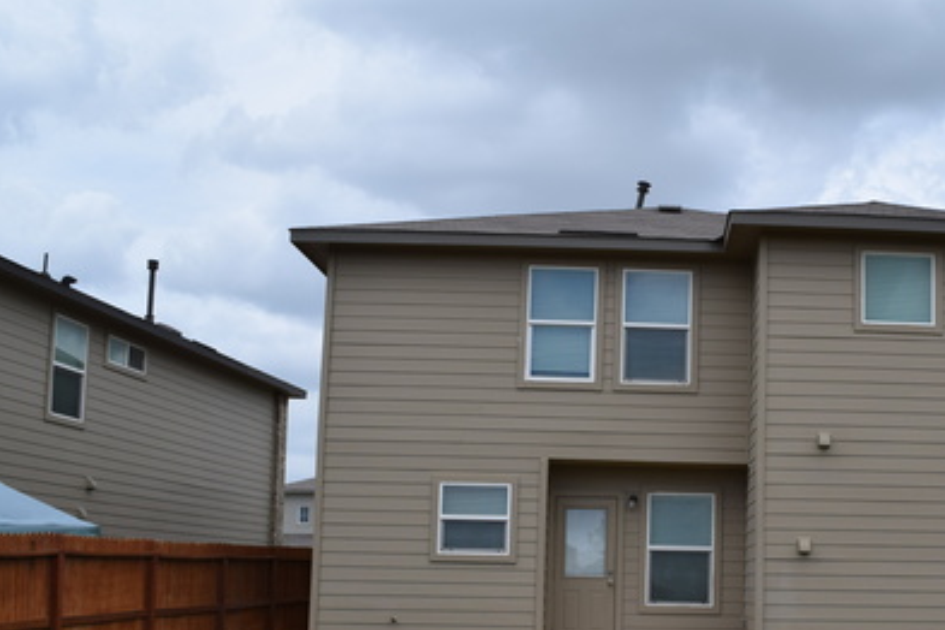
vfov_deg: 29.9
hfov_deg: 43.1
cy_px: 487
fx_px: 1155
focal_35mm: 44
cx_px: 709
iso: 200
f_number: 10
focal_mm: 18
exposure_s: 1/400
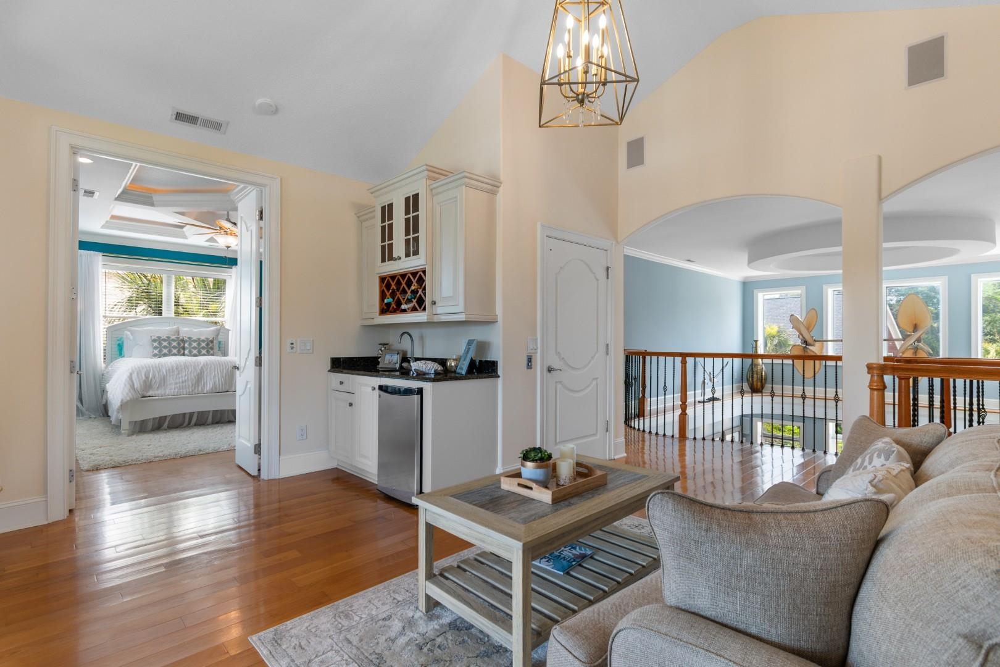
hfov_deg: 96.7
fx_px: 444
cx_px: 500
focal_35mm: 16
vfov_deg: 73.7
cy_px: 334
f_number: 4.8
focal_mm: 11
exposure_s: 1/20
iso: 100
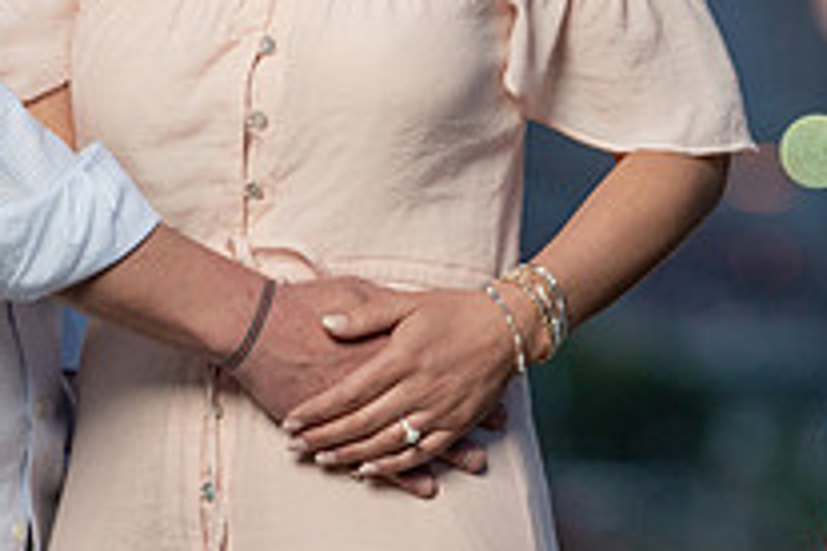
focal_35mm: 561
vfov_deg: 2.4
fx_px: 12886
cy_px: -70
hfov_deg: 3.7
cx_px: 495
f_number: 4
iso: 1000
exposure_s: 1/200
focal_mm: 200
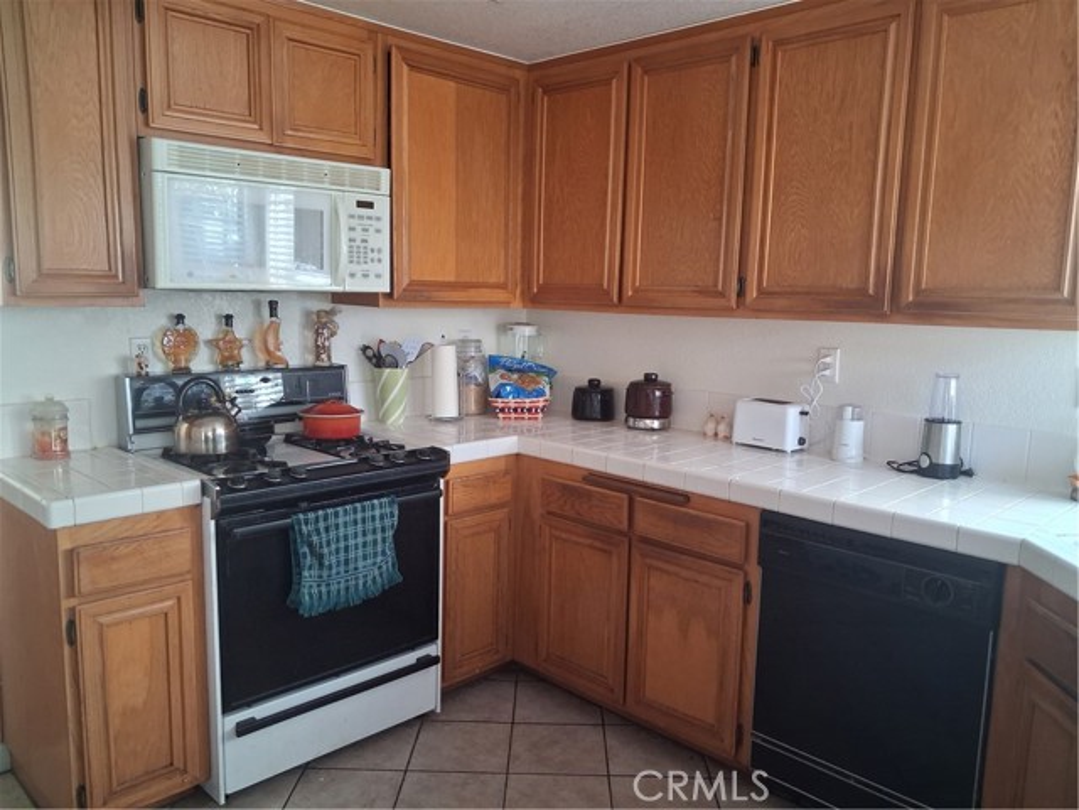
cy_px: 405
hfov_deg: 65.3
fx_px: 842
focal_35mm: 27
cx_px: 540
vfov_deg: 51.4
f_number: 1.8
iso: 500
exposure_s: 1/50
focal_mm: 4
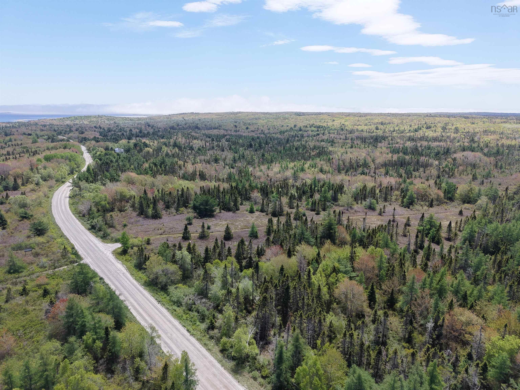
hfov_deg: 71.6
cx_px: 260
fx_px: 361
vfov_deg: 56.8
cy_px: 195
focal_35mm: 24
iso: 290
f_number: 1.8
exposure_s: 1/3200
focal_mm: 8.67
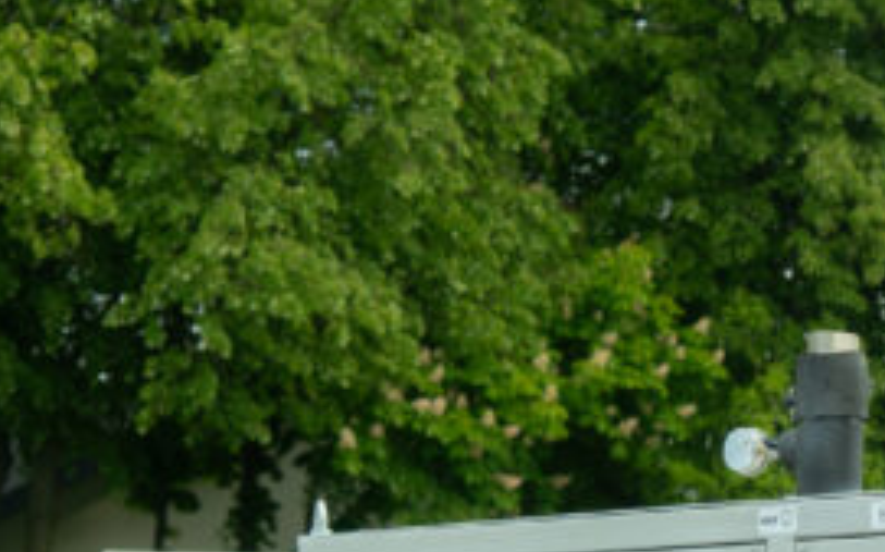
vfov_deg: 9.4
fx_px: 3158
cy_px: 1060
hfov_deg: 15.2
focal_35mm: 131
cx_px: 1143
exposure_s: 1/200
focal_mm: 34
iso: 100
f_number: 4
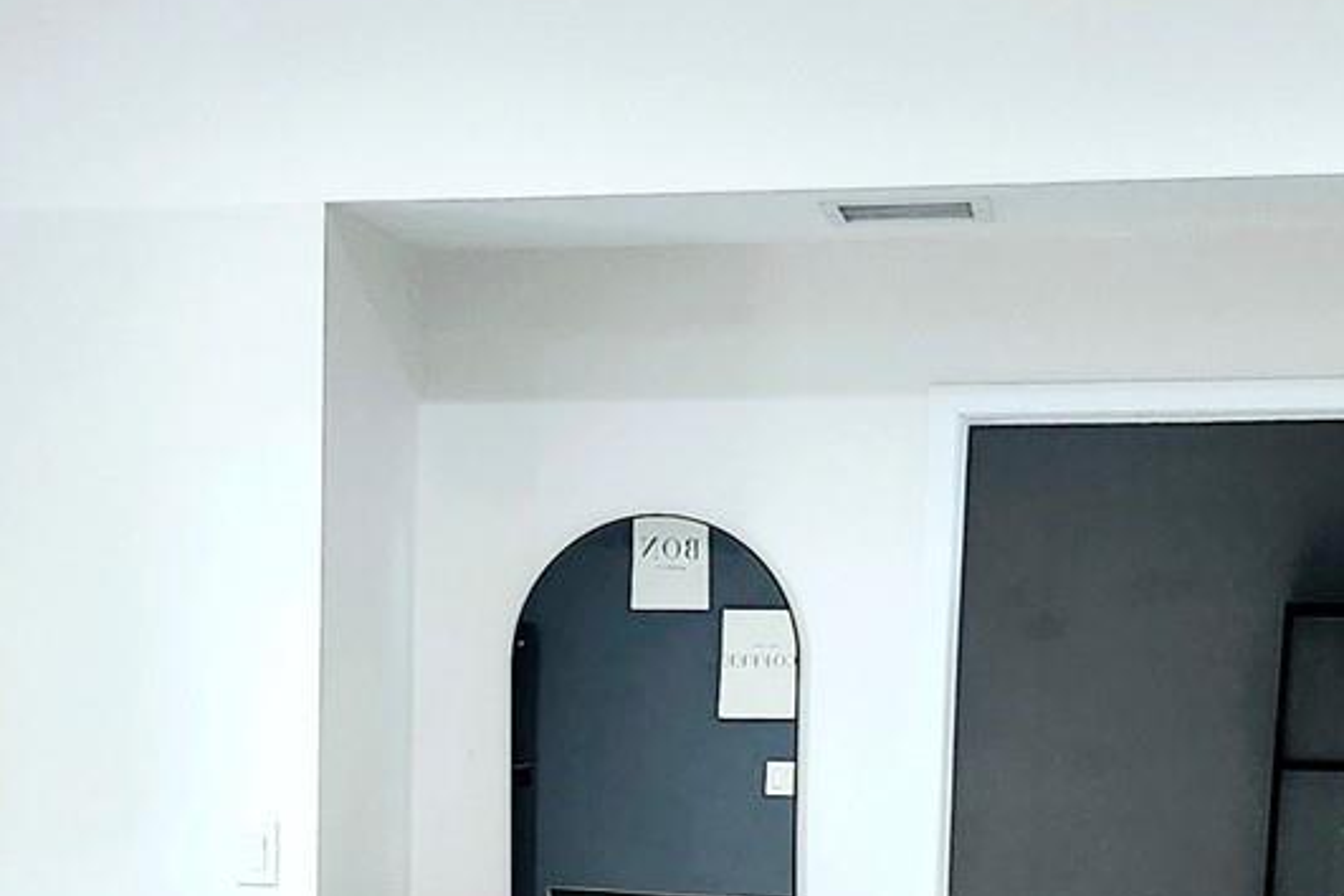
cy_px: 1153
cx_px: 705
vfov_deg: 17.8
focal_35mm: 72
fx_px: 2688
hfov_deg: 28.1
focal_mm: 5.54
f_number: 1.8
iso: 400
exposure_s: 1/120
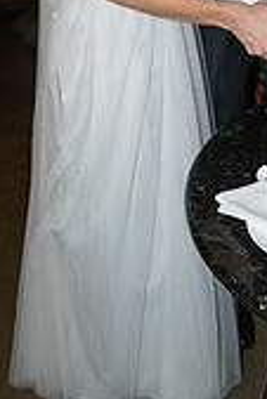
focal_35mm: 64
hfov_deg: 20.5
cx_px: 272
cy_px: -7
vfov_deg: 29.2
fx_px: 710
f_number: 3.5
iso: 1600
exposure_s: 1/125
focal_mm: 24
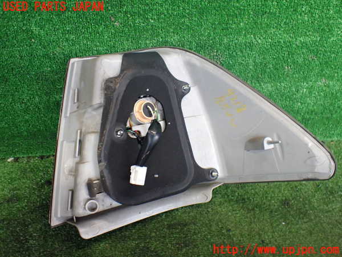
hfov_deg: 60.0
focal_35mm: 30
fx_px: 296
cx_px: 171
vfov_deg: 46.8
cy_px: 128
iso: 640
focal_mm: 5.4
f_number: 2.3
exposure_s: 1/125
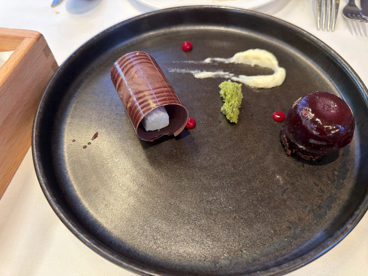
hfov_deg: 71.6
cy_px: 138
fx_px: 255
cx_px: 184
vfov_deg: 56.8
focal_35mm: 24
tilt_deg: -55.4
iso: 400
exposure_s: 1/40
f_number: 1.78
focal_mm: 6.76
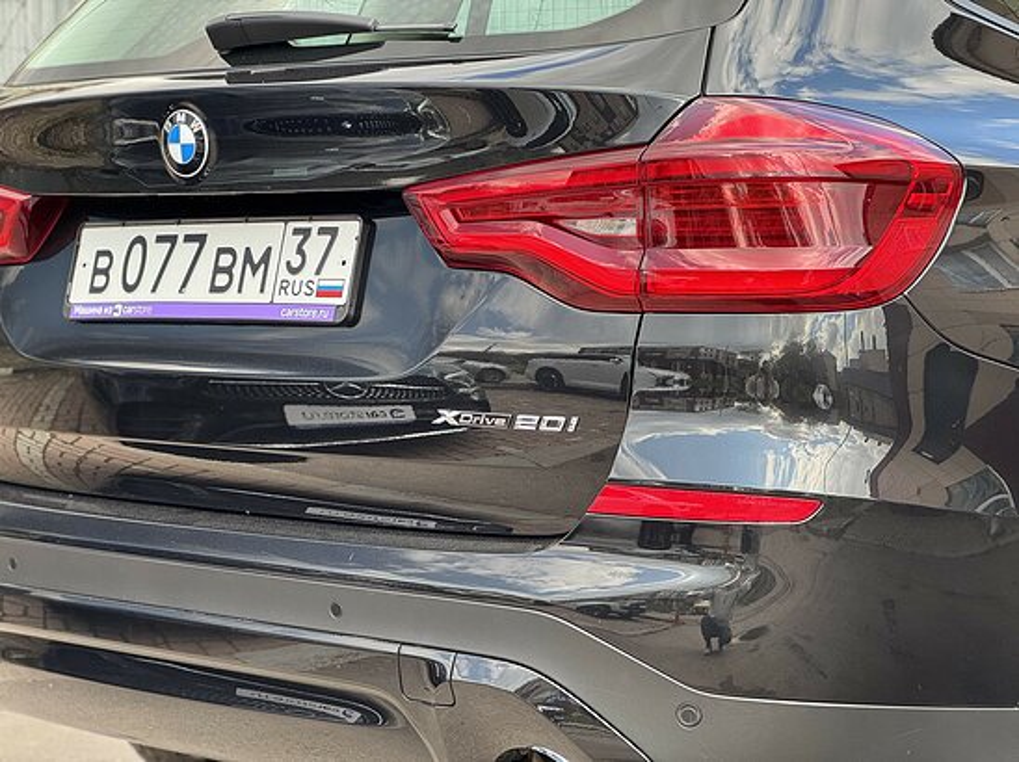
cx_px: 510
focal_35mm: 77
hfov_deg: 25.4
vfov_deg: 19.1
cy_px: 381
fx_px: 2265
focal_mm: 9
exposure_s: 1/99
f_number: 2.8
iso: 100
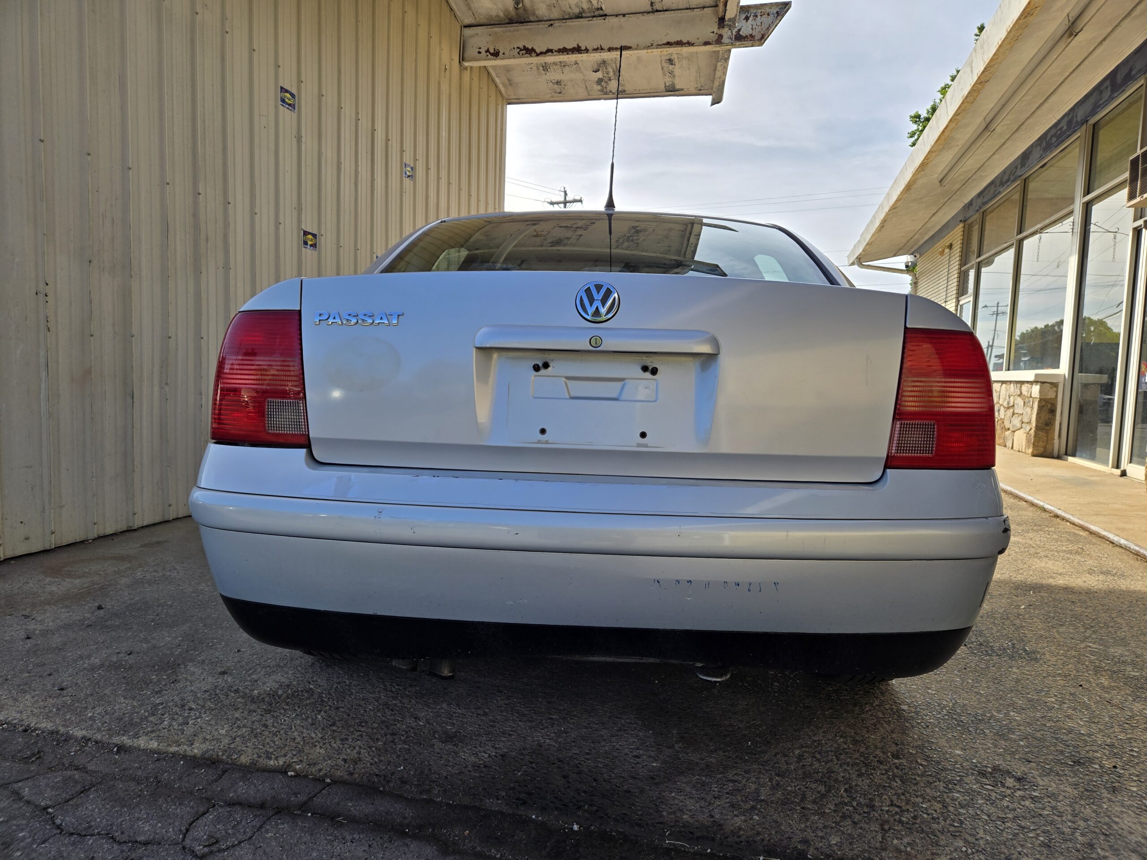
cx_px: 574
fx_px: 762
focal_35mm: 23
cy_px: 430
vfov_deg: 58.9
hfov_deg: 73.9
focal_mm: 5.4
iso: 25
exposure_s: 1/1849
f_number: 1.8
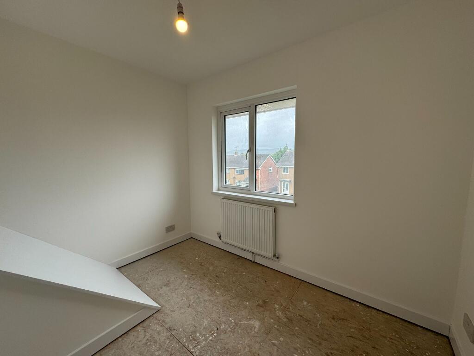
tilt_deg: -3.1
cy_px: 178
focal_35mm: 14
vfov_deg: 85.7
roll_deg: +1.1
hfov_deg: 102.1
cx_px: 237
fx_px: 192
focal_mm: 2.22
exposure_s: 1/166
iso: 40
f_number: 2.2
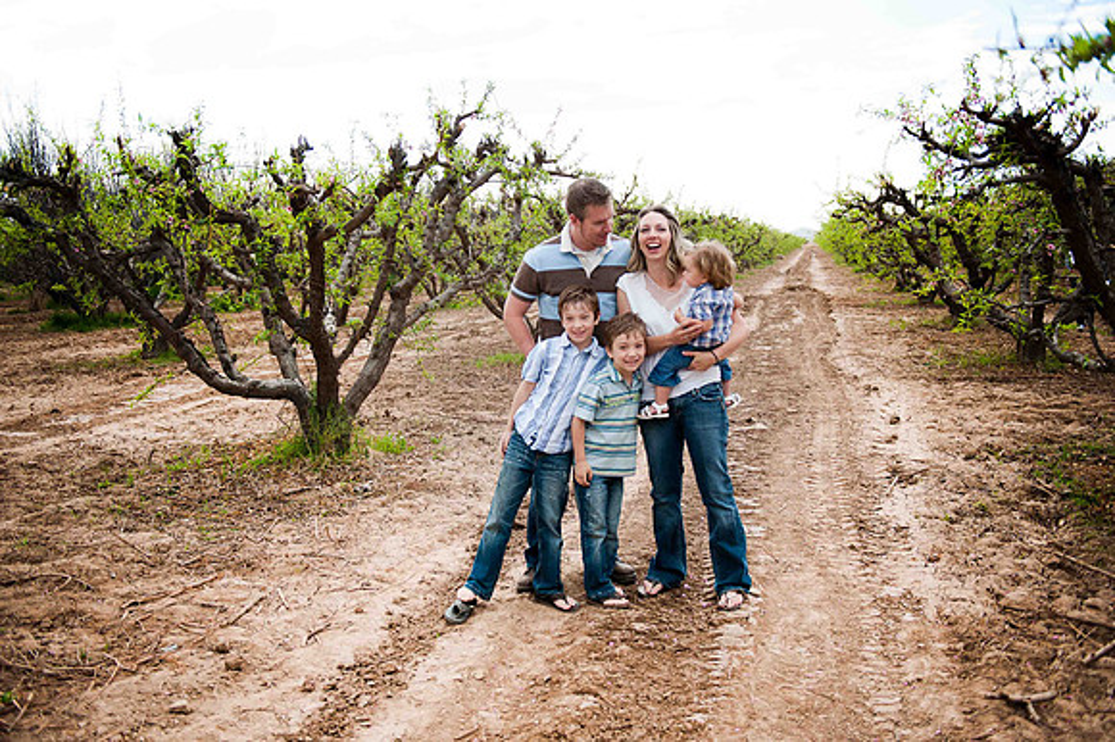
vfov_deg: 41.1
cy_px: 371
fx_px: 991
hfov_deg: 58.7
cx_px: 558
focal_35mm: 32
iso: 200
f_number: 2.8
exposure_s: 1/500
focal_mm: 32
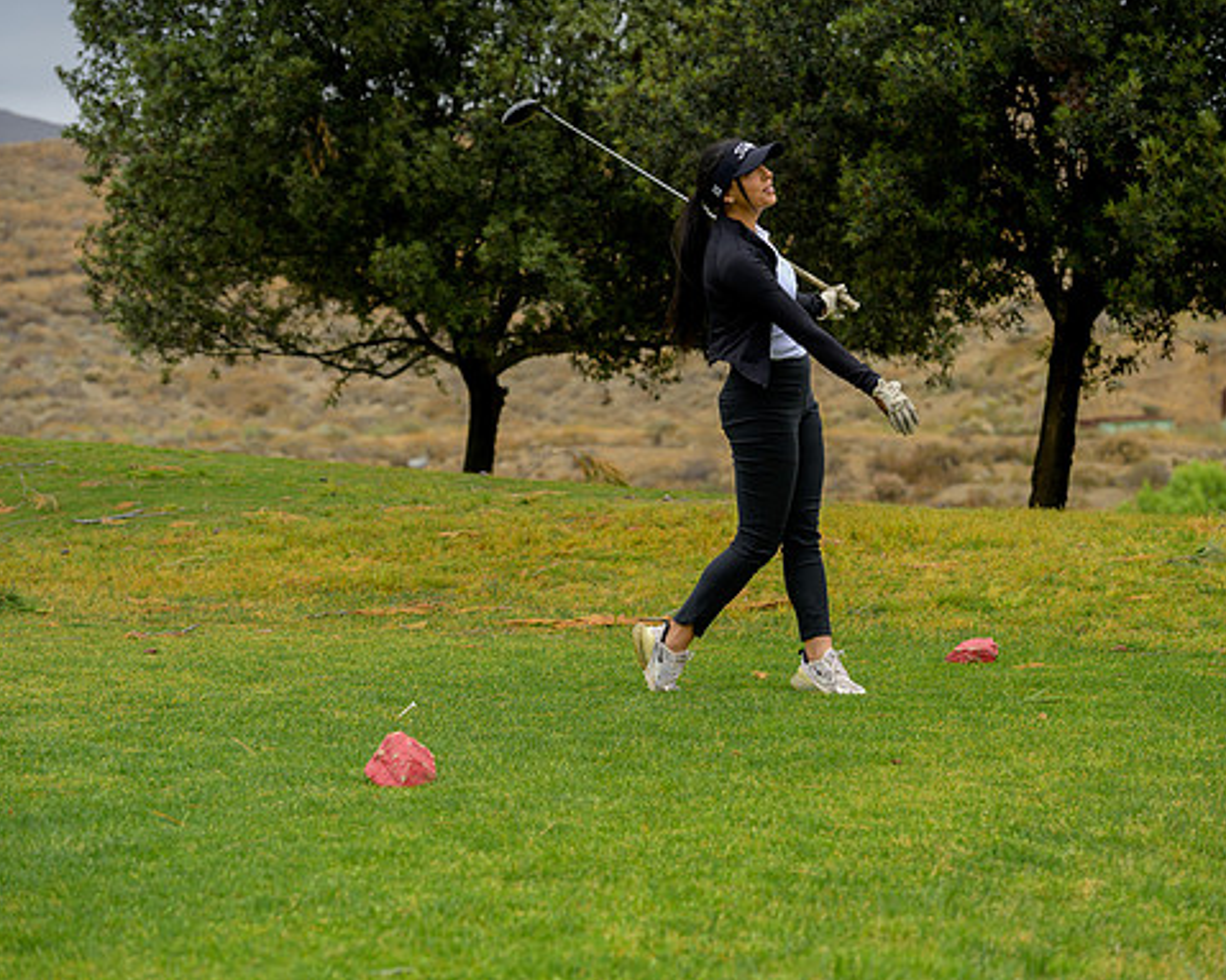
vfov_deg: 16.7
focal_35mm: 92
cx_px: 619
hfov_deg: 20.8
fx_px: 3338
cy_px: 490
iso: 800
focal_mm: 81
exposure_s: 1/2500
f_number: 4
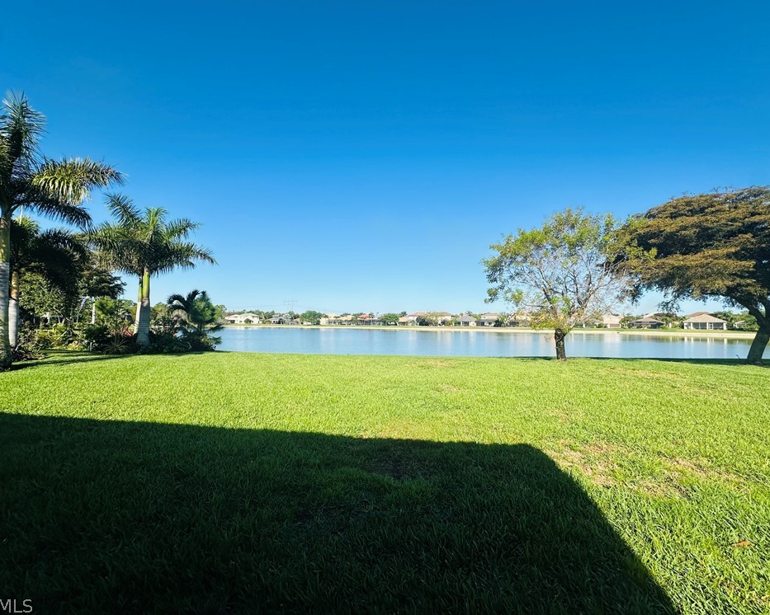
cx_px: 378
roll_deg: -1.0
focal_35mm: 15
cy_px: 303
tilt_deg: +3.4
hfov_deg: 96.8
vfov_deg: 84.0
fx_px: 342
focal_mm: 2.22
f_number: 2.2
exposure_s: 1/2353
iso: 50
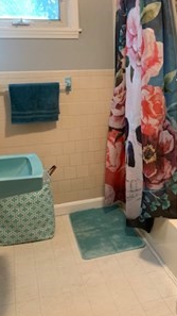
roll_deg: +0.6
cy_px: 115
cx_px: 140
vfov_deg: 46.9
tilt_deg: -7.4
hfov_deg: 27.2
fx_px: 359
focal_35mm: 43
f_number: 1.8
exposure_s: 1/60
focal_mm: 4.25
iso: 200
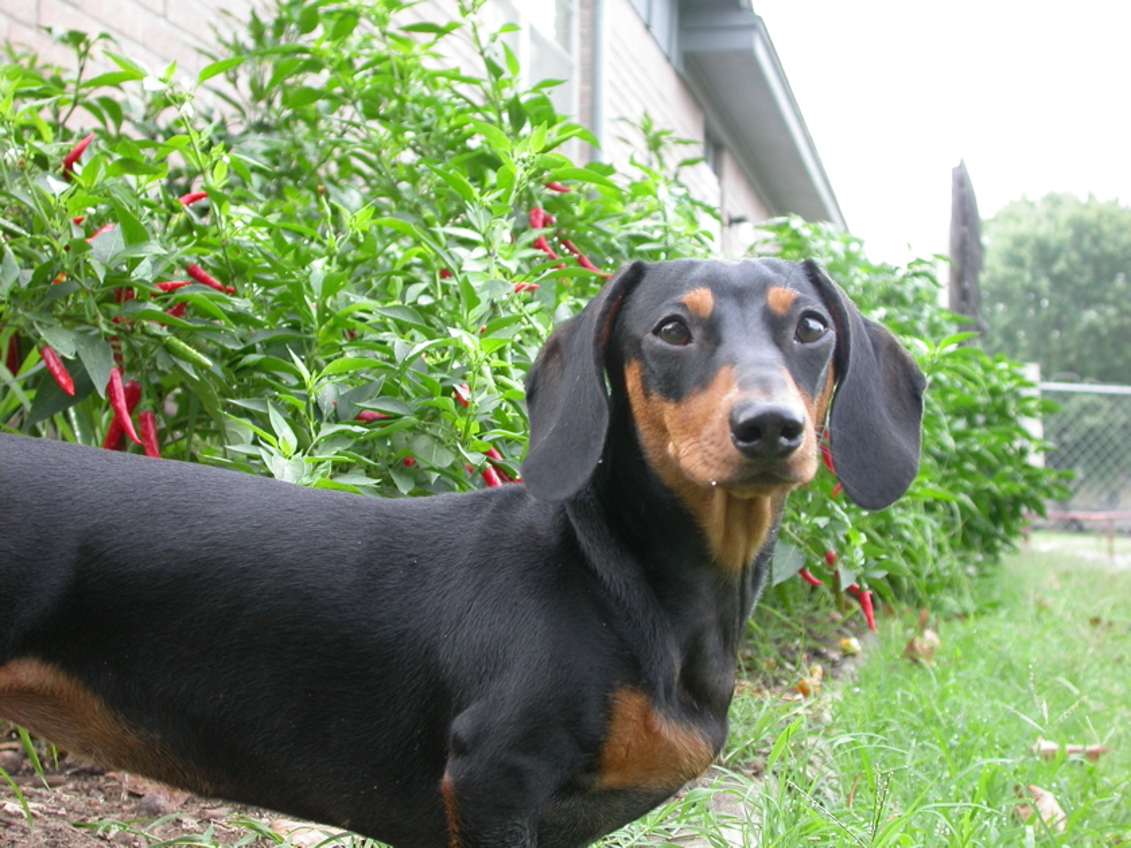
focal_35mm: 59
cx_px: 566
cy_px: 424
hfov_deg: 32.7
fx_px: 1928
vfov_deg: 24.8
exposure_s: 1/87.8
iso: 100
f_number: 3
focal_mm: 12.2
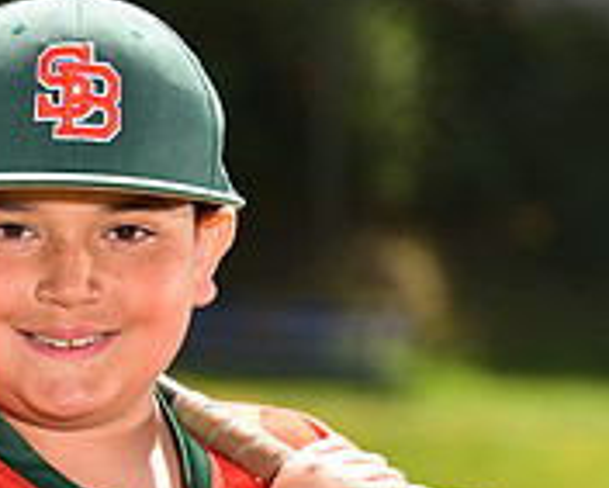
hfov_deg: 4.2
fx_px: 8350
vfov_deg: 3.3
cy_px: 623
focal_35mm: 463
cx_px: 71
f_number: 5.6
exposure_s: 1/200
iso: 80
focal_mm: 150
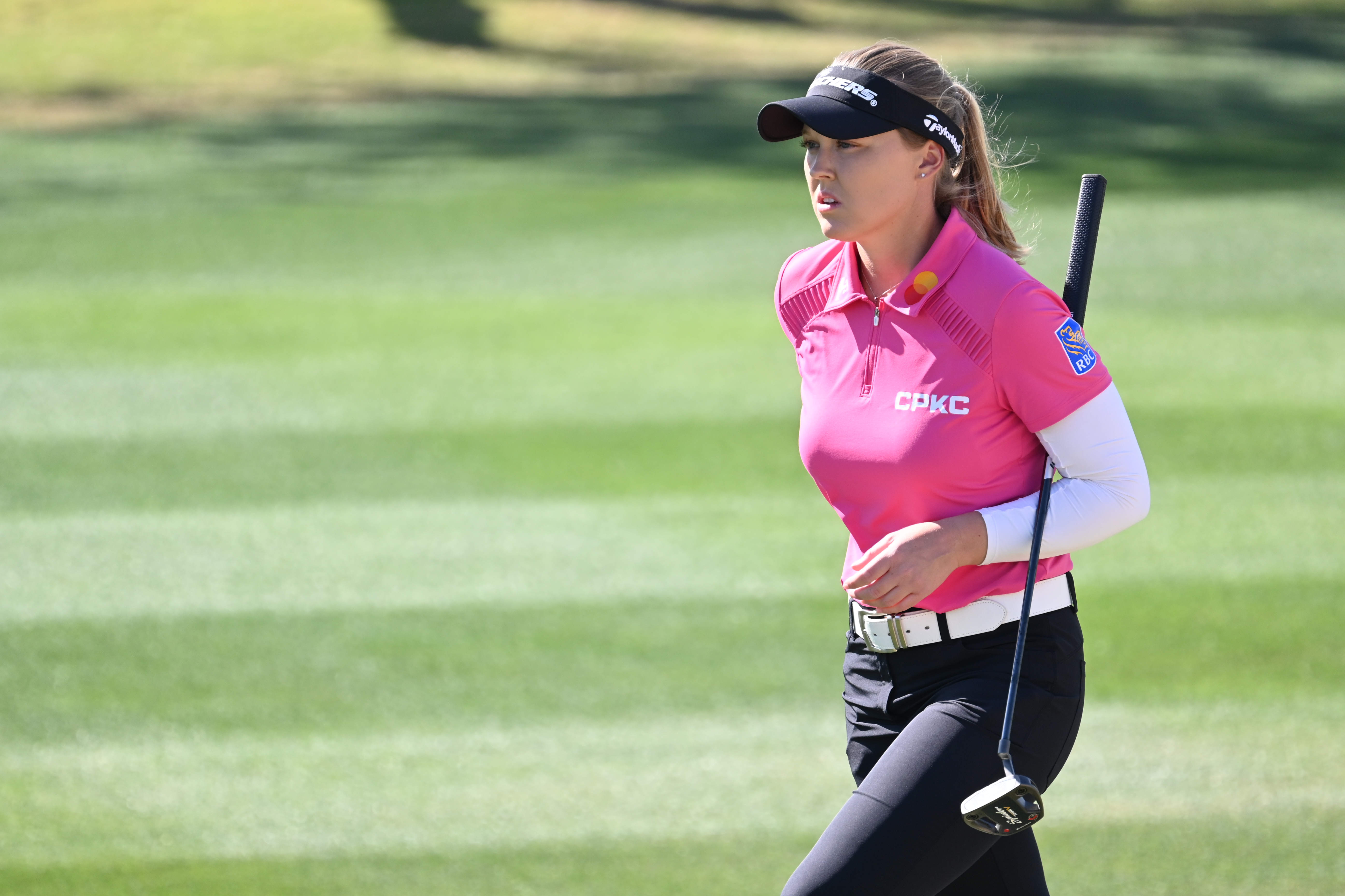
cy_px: 448
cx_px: 672
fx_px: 22415
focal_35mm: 600
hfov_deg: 3.4
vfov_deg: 2.3
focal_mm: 400
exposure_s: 1/640
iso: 360
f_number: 5.6
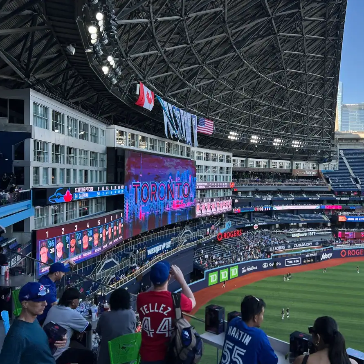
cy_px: 183
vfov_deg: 52.5
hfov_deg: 51.6
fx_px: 369
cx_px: 242
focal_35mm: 31
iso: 50
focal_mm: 5.7
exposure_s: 1/1751
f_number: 1.5
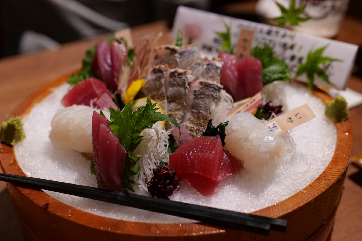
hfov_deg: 39.6
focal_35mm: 50
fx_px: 503
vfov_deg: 27.0
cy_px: 120
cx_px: 181
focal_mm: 50
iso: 3200
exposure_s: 1/60
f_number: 4
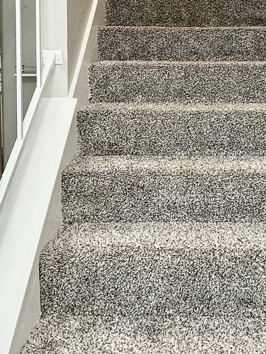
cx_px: 175
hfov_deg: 32.0
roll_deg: +1.4
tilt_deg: -2.4
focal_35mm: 45
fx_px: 461
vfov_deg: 40.2
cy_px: 67
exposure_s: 1/60
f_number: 2.2
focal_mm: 2.22
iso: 250
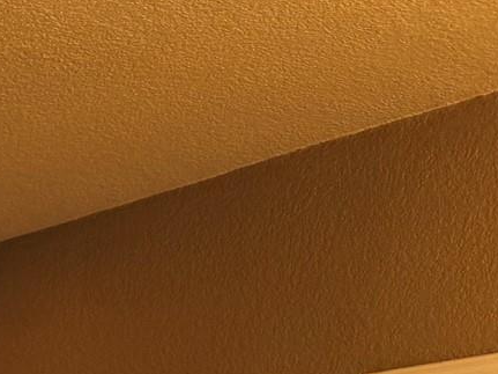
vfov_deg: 11.4
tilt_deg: -2.2
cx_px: -533
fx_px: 1640
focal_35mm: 114
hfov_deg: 14.2
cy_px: 808
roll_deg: -1.6
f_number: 1.78
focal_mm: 6.76
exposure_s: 1/120
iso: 64
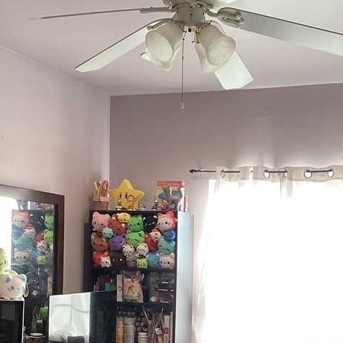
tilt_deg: -3.4
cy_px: 282
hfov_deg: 28.4
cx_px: 226
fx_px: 673
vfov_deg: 27.9
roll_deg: -1.7
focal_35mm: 60
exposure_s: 1/120
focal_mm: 3.3
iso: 64
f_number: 2.4
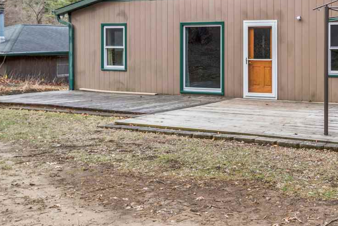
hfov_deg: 36.4
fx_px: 488
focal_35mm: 52
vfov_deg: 25.5
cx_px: 286
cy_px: 42
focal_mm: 30
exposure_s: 1/60
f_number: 8
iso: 200
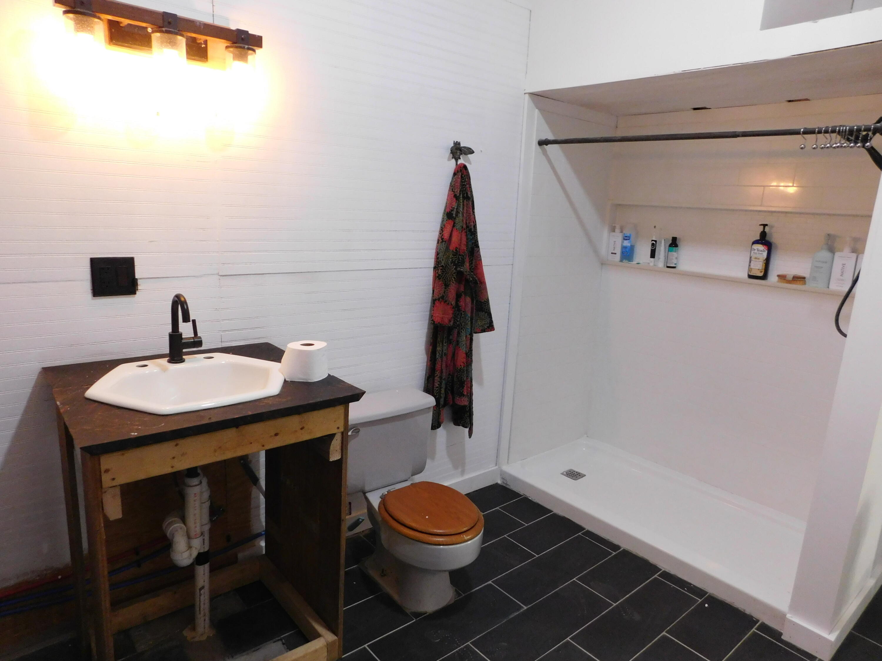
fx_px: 586
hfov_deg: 73.9
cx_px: 441
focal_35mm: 23
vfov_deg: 58.9
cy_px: 330
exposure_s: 1/30
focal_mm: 4
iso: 400
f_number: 3
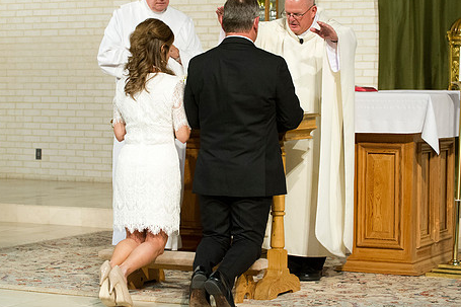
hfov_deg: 20.0
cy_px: 126
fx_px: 1306
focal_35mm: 102
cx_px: 238
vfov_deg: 13.4
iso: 5000
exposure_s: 1/125
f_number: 4.5
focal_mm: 80
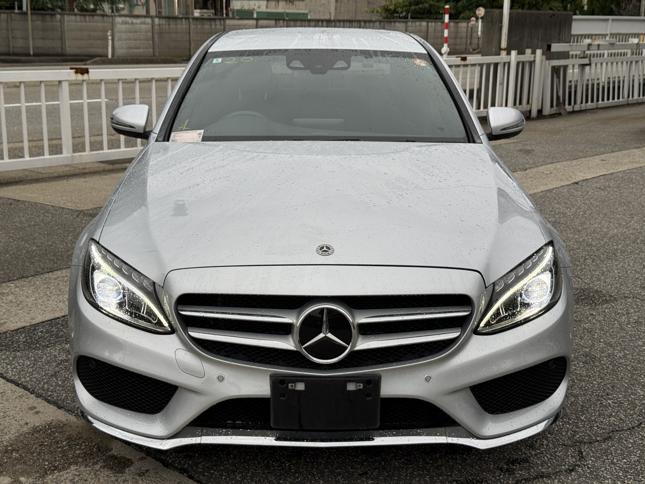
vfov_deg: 30.3
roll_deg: -0.9
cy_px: 242
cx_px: 322
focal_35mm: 48
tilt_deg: -13.2
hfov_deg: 39.7
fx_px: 894
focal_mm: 6.76
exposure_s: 1/124
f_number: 1.78
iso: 50
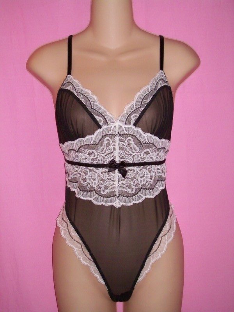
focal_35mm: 45
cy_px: 156
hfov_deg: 32.2
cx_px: 117
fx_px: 406
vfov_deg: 42.1
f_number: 3
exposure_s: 1/73.6
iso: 80
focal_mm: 7.6
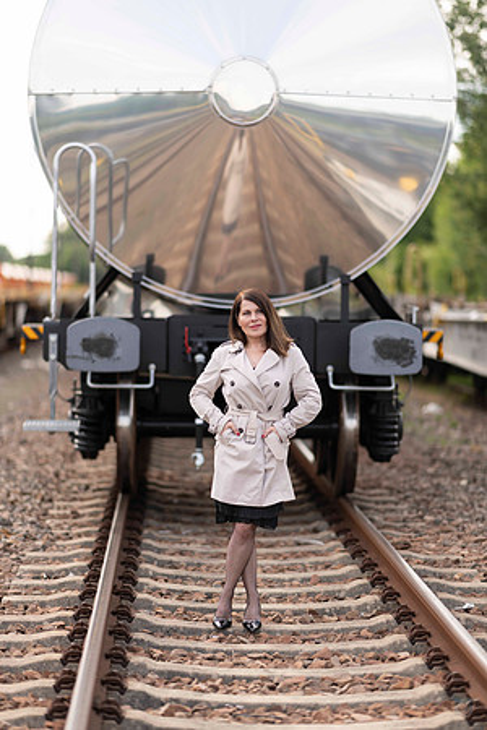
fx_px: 2130
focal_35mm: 105
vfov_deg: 19.5
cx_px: 244
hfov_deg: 13.0
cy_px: 365
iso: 64
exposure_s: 1/1250
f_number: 1.4
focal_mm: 105
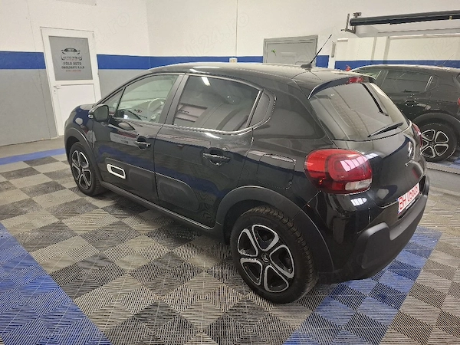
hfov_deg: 73.9
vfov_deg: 58.9
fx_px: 306
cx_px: 230
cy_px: 172
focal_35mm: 23
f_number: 1.8
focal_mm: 5.54
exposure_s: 1/25
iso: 400
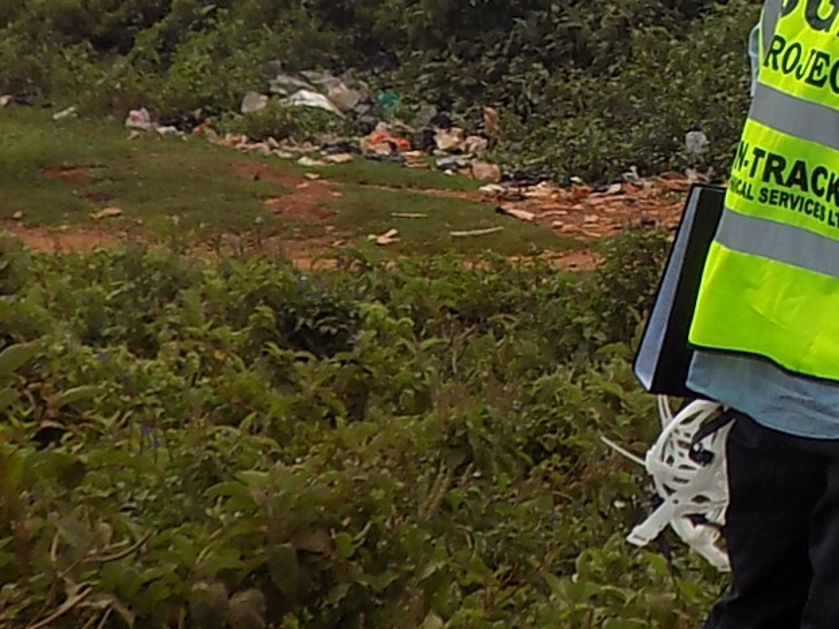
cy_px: 131
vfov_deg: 11.9
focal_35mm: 124
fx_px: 3005
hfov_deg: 15.3
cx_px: 1013
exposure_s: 1/640
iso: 80
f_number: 3.4
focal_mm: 6.1
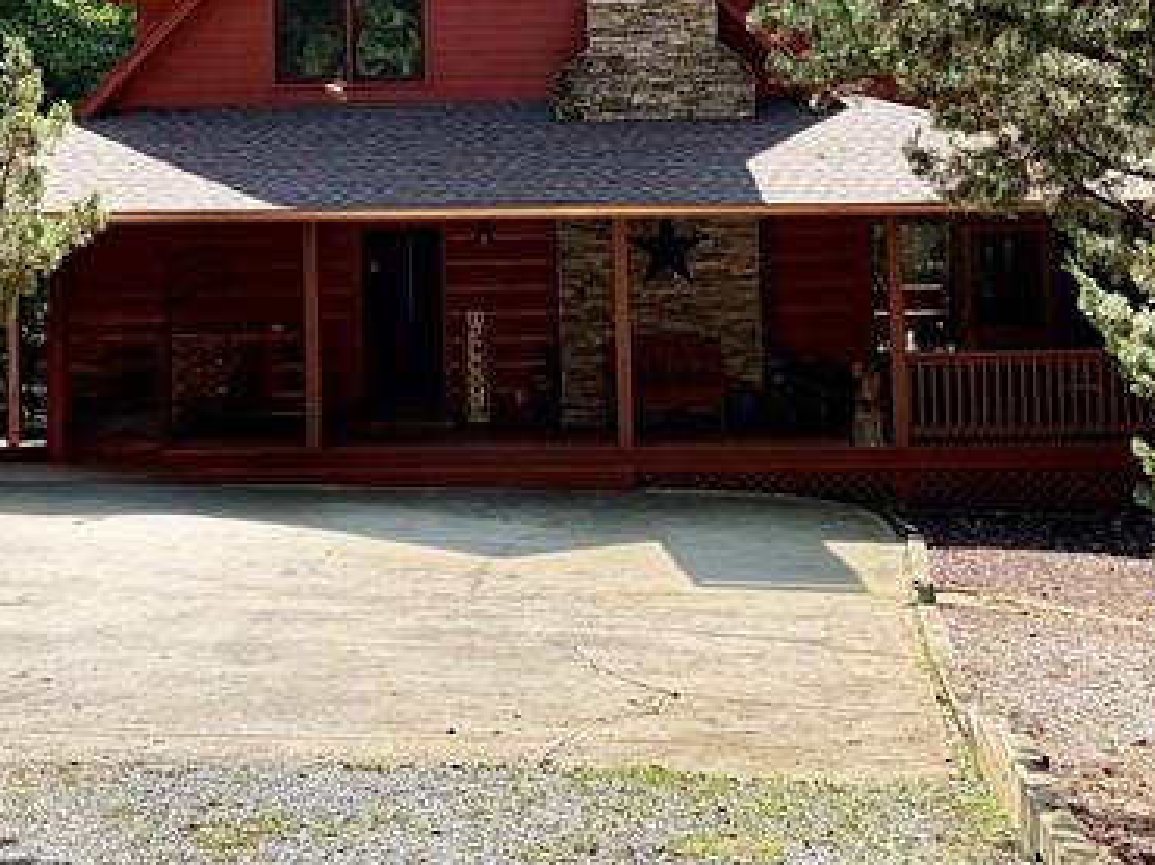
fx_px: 2401
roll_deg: +1.3
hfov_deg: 27.0
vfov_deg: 20.0
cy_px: 72
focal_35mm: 72
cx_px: 496
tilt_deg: +2.7
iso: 50
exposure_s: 1/1451
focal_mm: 5.96
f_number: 1.6
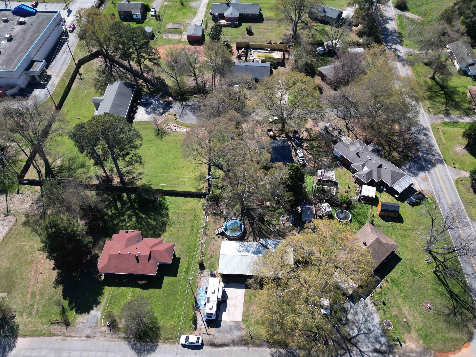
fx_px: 358
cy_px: 172
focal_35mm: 26
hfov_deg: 67.3
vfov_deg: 53.1
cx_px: 251
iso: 110
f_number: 1.7
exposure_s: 1/50
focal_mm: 6.72
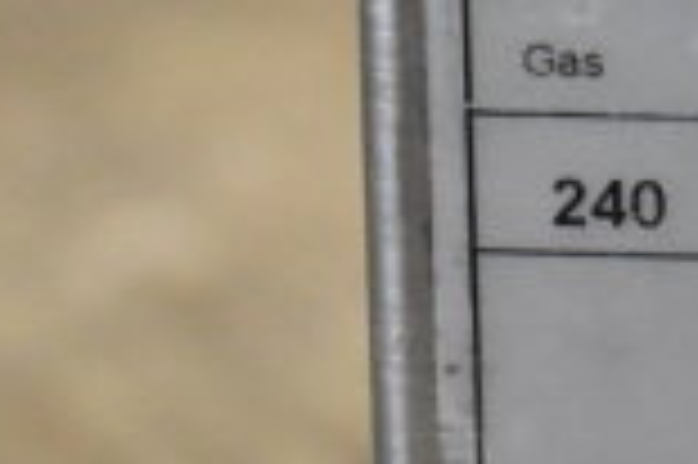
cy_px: -92
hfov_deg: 7.0
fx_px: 5501
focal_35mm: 284
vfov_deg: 4.8
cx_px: 1333
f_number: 5.3
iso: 5600
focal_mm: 48
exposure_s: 1/80
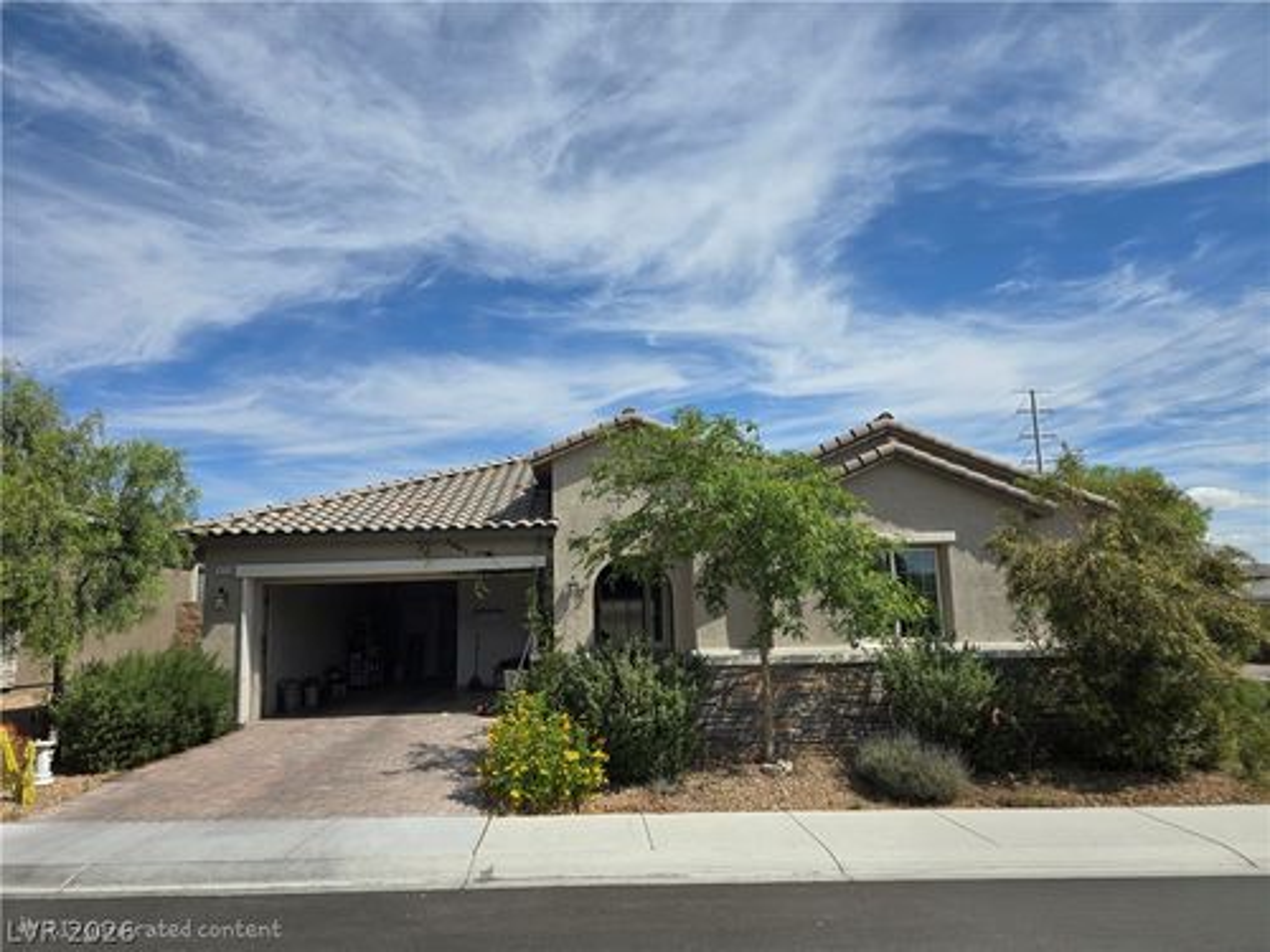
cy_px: 476
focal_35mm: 23
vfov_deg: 58.9
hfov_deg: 73.9
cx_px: 635
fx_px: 844
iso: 12
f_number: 1.7
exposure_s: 1/1250
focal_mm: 6.3
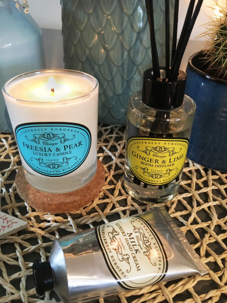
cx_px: 114
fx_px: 262
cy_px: 152
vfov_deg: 60.0
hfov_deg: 46.8
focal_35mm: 30
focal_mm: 4.15
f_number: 2.2
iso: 200
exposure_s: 1/33
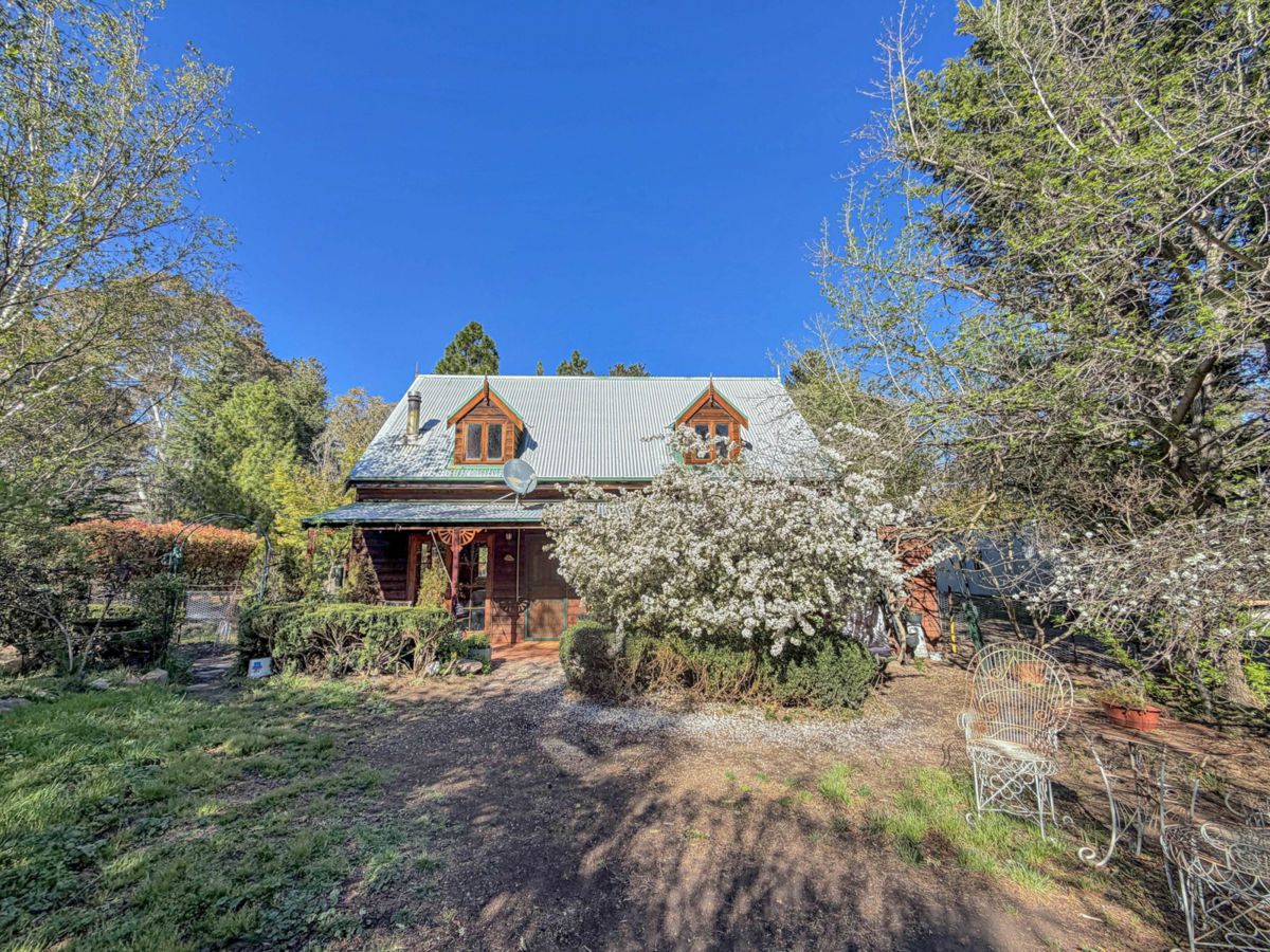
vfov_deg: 85.7
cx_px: 635
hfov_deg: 102.1
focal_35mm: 14
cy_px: 476
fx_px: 514
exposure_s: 1/770
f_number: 2.2
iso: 32
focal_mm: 2.22
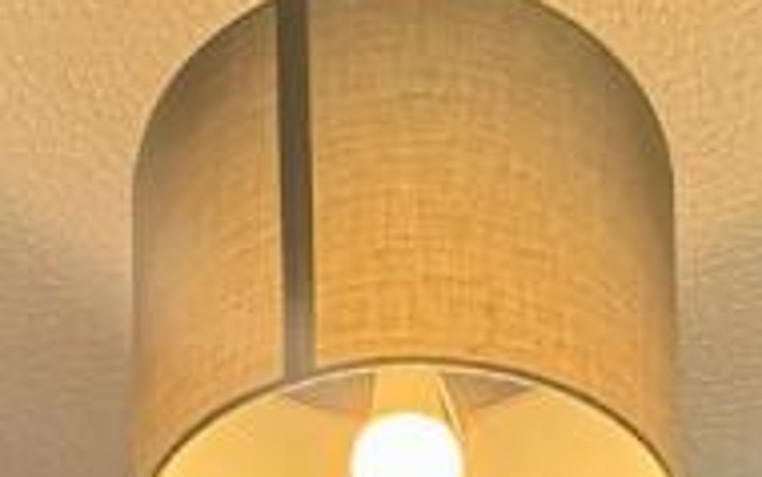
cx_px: 445
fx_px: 1662
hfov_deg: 25.8
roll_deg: +0.0
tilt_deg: +1.4
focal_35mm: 80
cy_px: 1499
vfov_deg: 10.5
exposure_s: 1/99
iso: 250
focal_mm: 2.22
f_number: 2.2
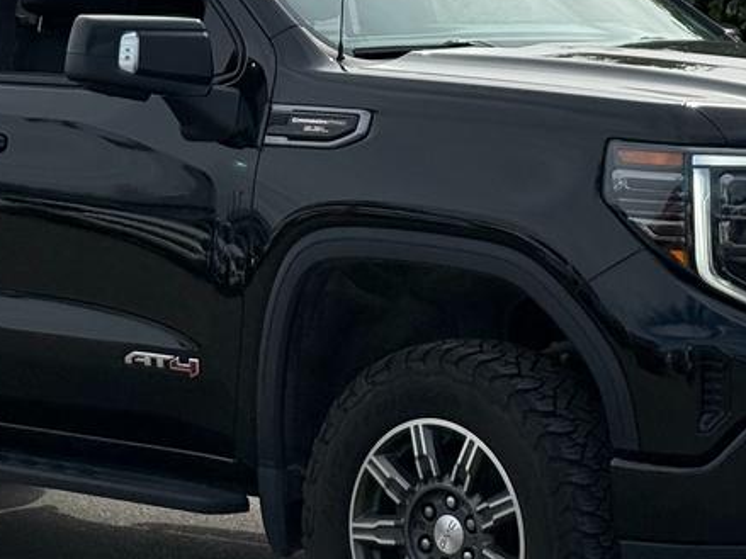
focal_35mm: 140
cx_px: 274
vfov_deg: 10.5
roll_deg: -0.1
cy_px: 29
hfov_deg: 14.1
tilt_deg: +2.4
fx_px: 3016
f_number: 1.78
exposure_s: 1/11364
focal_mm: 6.76
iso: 100
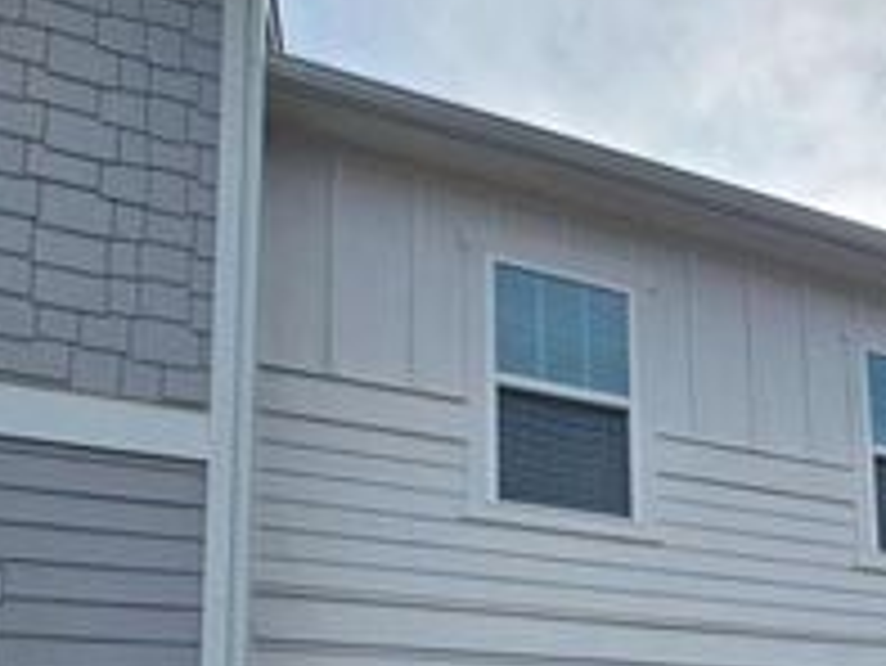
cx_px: 747
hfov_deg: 50.8
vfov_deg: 35.3
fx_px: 845
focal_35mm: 33
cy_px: 772
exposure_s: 1/1636
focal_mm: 2.2
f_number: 2.2
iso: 50
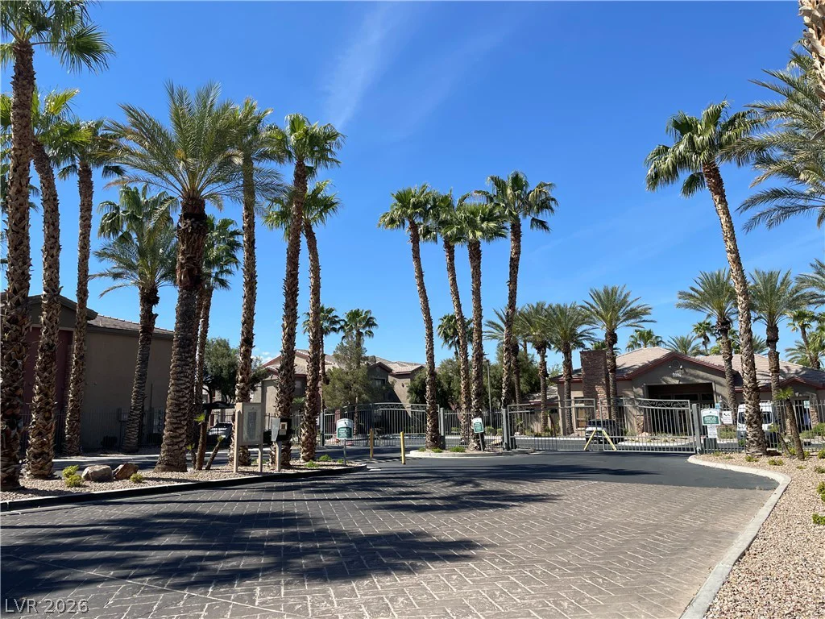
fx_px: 620
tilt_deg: +10.2
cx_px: 412
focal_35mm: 26
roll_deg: +2.0
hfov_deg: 67.3
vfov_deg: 53.1
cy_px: 310
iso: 32
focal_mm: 4.2
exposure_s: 1/3300
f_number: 1.6
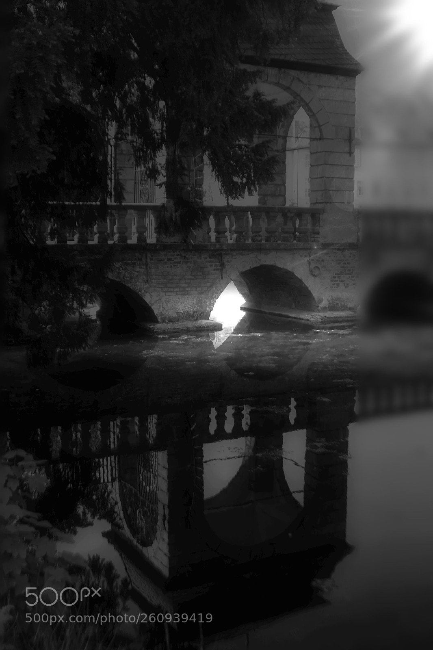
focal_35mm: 42
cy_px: 325
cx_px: 216
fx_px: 758
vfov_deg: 46.4
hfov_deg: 31.9
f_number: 5.6
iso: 100
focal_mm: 28
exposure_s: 1/125
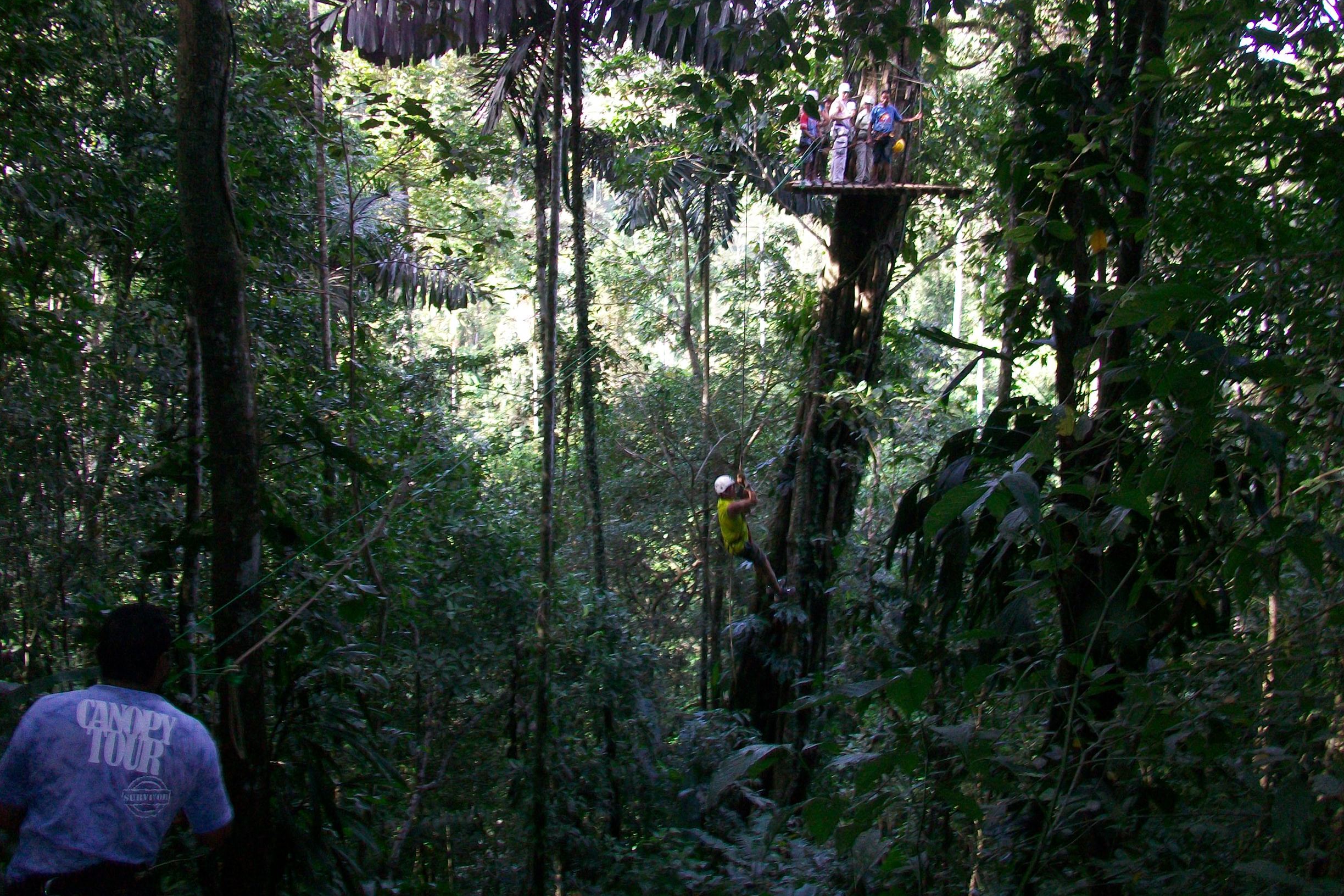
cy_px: 470
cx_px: 673
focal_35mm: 34
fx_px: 1269
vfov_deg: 38.9
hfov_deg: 55.8
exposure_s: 1/60
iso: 120
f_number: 2.8
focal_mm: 5.7
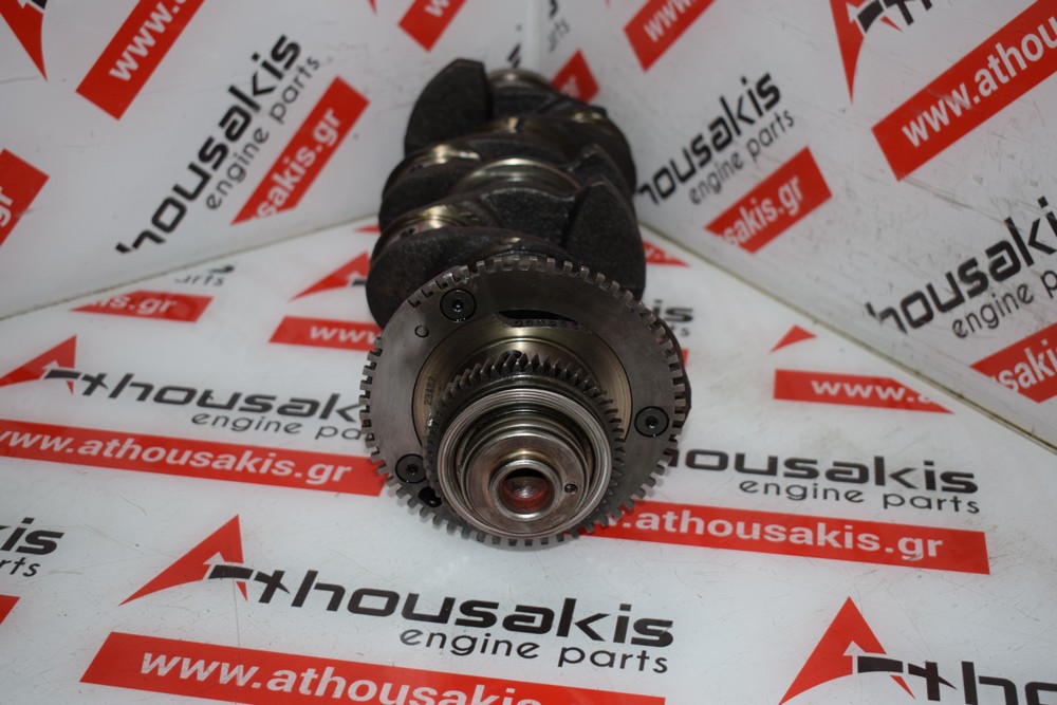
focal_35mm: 51
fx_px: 1498
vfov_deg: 26.5
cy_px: 352
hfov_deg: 38.9
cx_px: 528
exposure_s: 1/200
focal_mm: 34
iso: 500
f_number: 4.5
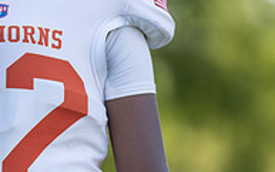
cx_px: 32
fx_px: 4553
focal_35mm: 607
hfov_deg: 3.5
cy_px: 26
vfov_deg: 2.2
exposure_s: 1/400
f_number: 2.8
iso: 125
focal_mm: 178
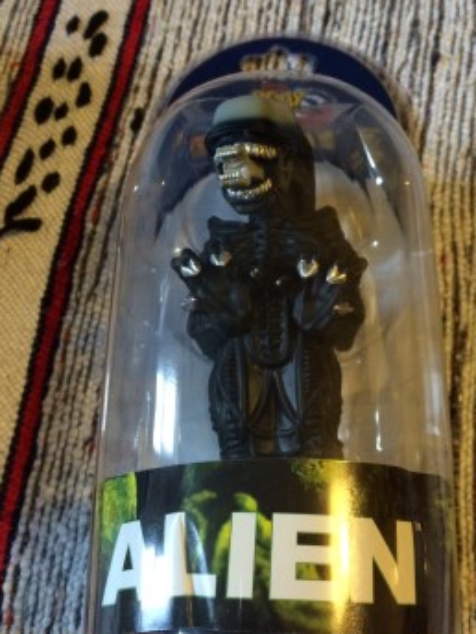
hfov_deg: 39.5
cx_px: 282
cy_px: 314
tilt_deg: -69.1
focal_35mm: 36
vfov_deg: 51.4
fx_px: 660
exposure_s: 1/33
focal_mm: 4.15
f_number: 2.2
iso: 320
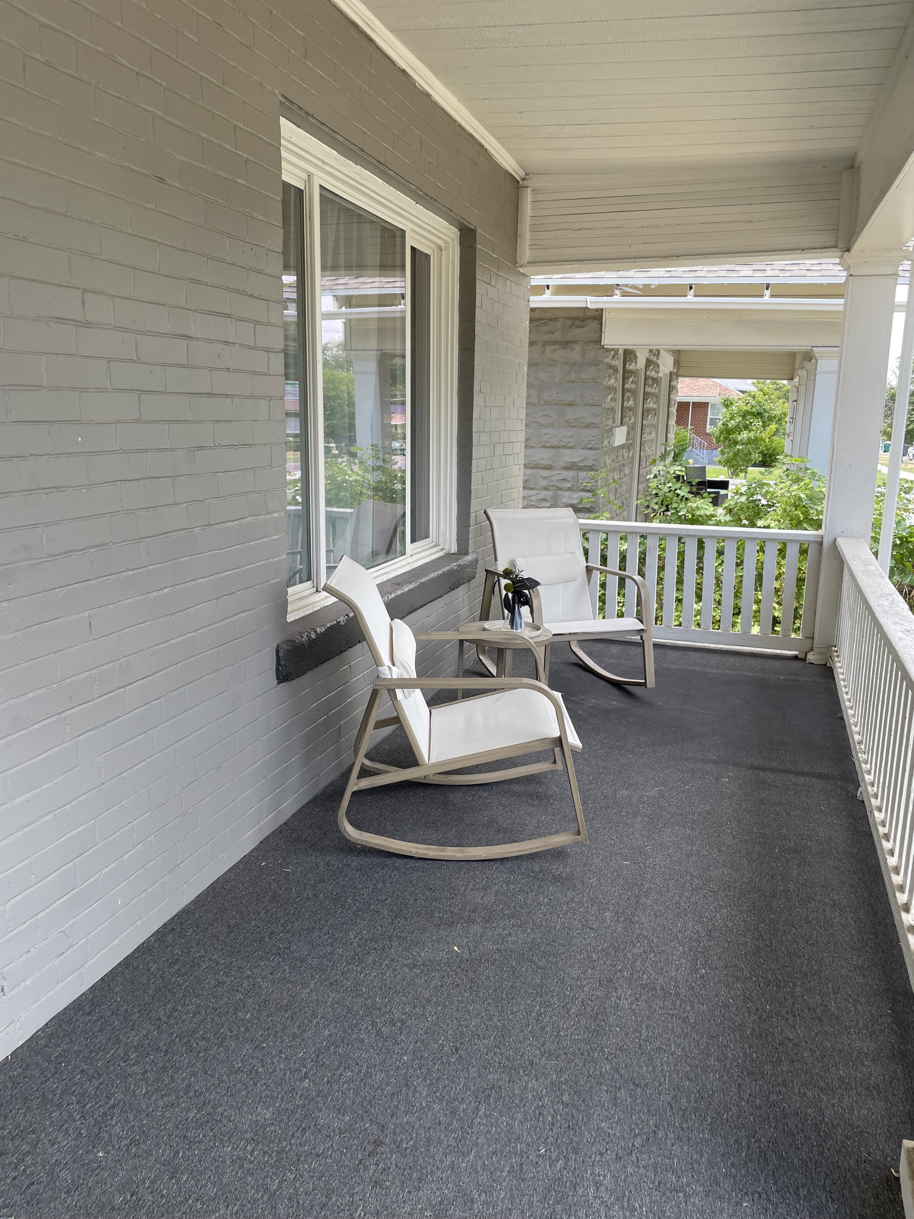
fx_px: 915
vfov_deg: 67.3
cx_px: 457
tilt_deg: -12.4
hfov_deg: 53.1
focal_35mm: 26
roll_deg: -1.9
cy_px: 610
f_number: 1.6
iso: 32
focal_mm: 4.2
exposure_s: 1/325
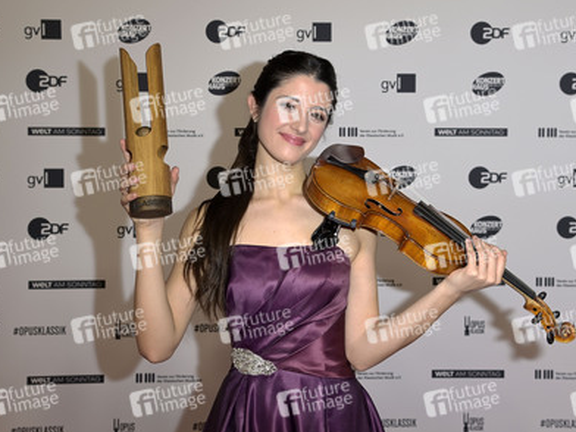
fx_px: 882
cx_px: 276
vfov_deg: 27.5
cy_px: 216
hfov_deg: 36.2
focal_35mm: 53
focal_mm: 48
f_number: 5.6
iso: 640
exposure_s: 1/250
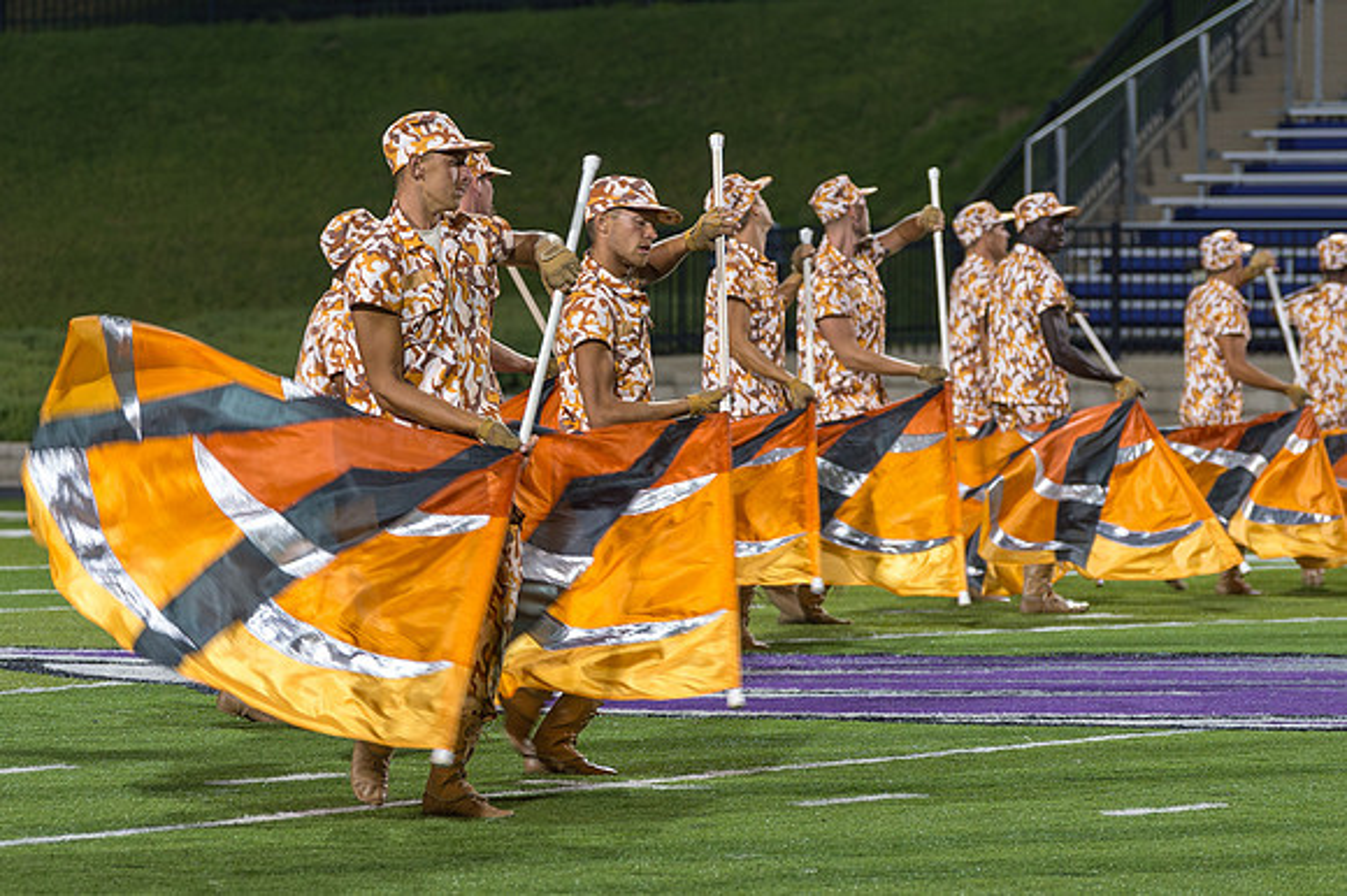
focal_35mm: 232
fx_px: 8687
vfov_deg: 5.9
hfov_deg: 8.9
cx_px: 437
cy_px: 344
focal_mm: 145
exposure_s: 1/160
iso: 1400
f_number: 4.8
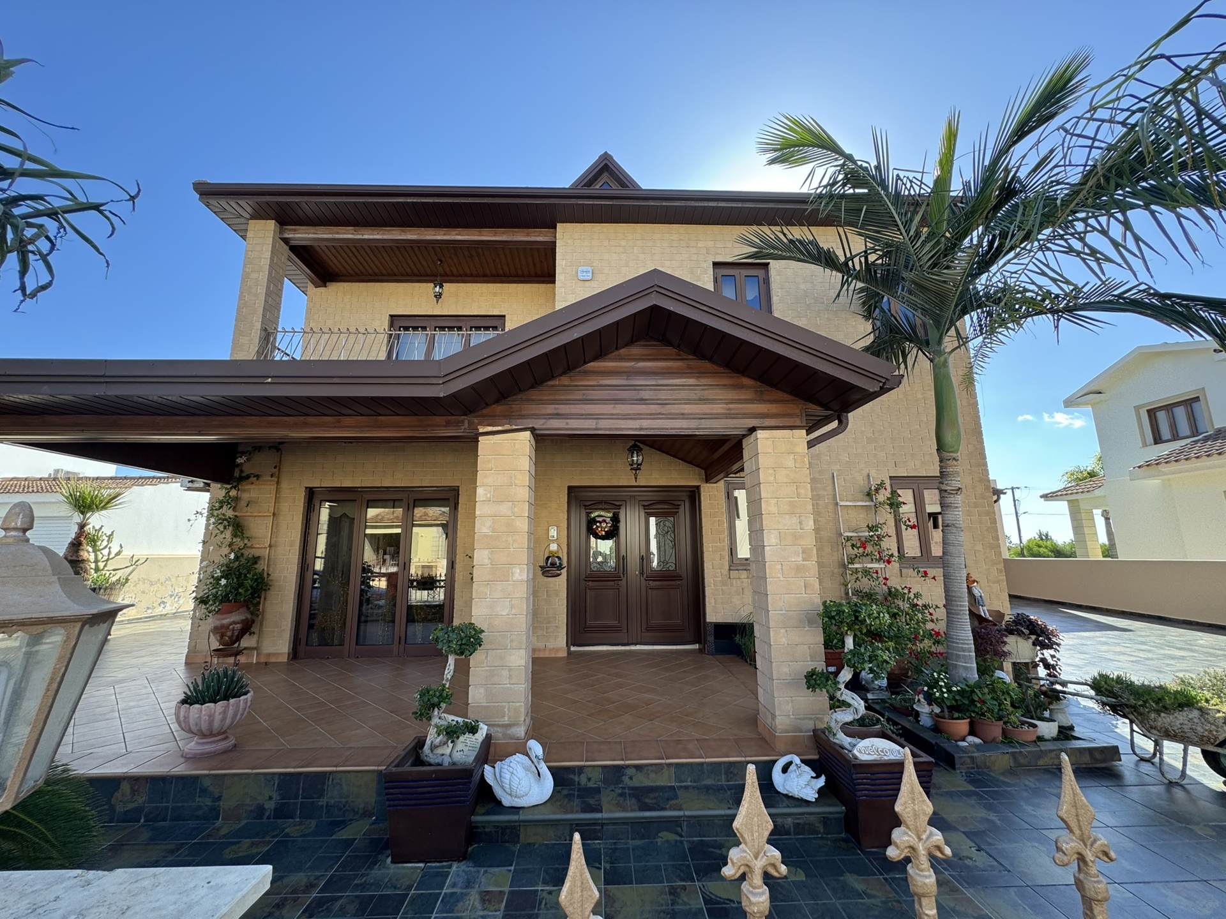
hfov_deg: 102.1
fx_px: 496
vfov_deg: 85.7
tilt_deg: +9.0
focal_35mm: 14
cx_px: 613
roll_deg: +0.4
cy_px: 460
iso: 40
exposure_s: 1/211
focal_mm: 2.22
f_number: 2.2
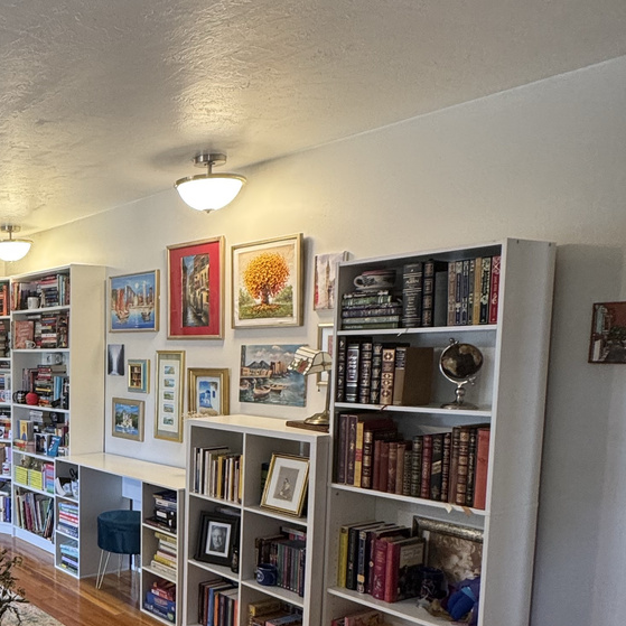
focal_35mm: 34
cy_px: 430
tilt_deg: -4.9
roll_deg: +0.7
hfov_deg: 41.6
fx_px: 696
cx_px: -10
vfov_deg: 47.5
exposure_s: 1/60
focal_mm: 2.22
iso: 200
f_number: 2.2
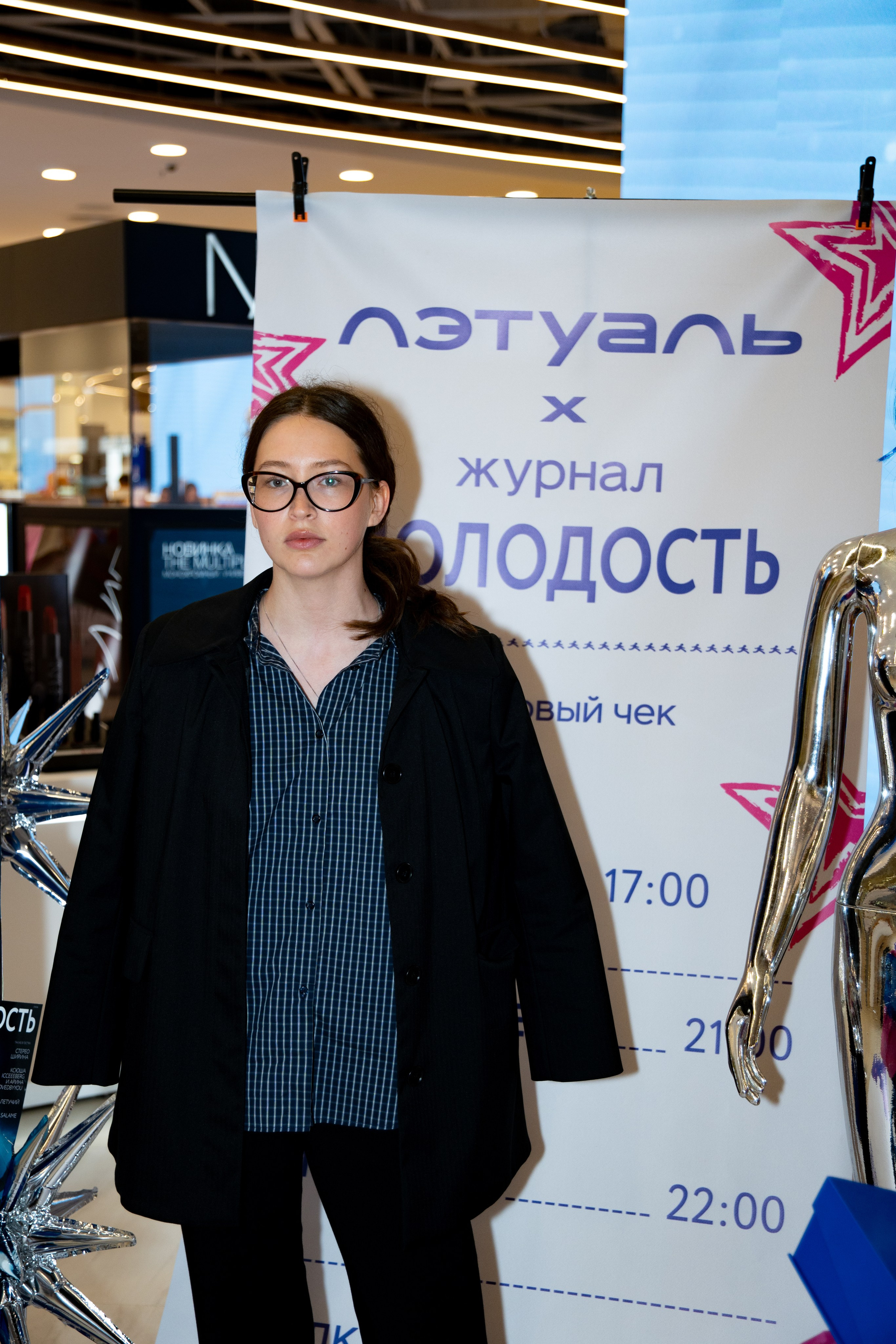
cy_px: 672
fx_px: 2072
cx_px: 448
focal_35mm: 56
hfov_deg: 24.4
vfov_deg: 35.9
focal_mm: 37
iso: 400
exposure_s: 1/320
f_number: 2.8
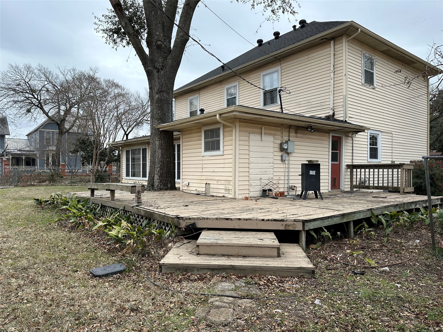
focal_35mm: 24
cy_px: 166
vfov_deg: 56.8
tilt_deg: +1.5
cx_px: 222
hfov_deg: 71.6
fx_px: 307
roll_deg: -0.2
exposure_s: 1/745
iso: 80
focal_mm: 6.86
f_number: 1.78
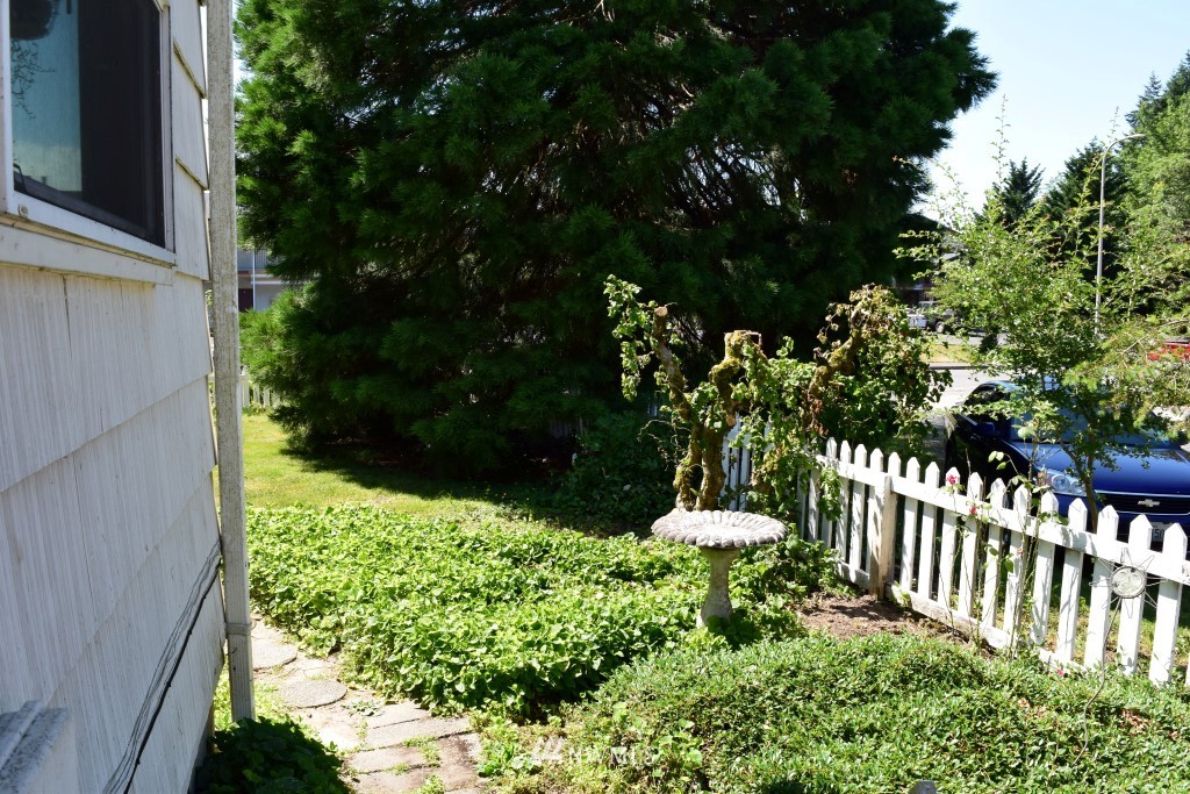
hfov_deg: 67.4
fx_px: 893
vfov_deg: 47.9
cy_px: 397
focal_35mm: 27
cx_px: 595
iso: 400
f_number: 10
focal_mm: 18
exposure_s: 1/250
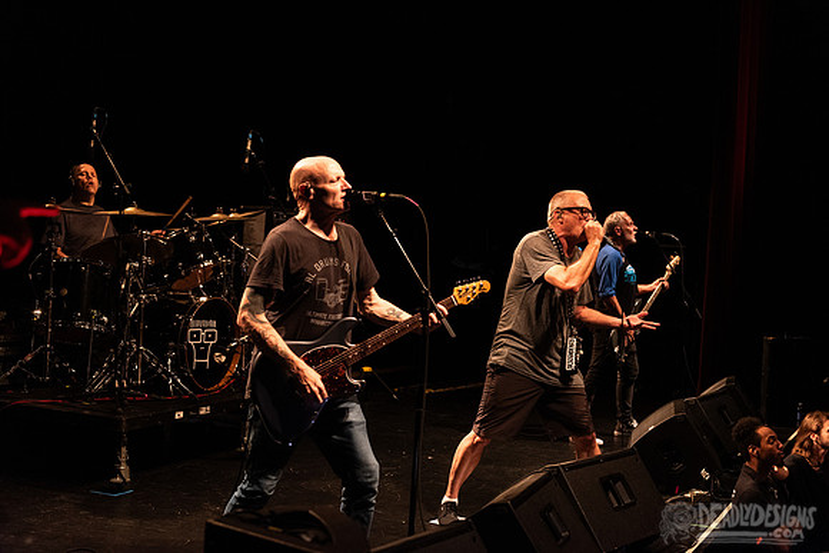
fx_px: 1106
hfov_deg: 41.1
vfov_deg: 28.1
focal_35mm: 48
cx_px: 414
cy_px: 276
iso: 3200
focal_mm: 48
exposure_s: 1/125
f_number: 3.2
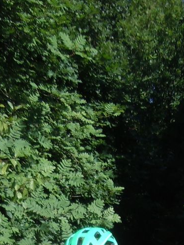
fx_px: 680
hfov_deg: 15.3
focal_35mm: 96
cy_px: 373
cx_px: 155
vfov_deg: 18.1
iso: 100
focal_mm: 5.4
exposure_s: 1/800
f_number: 3.5
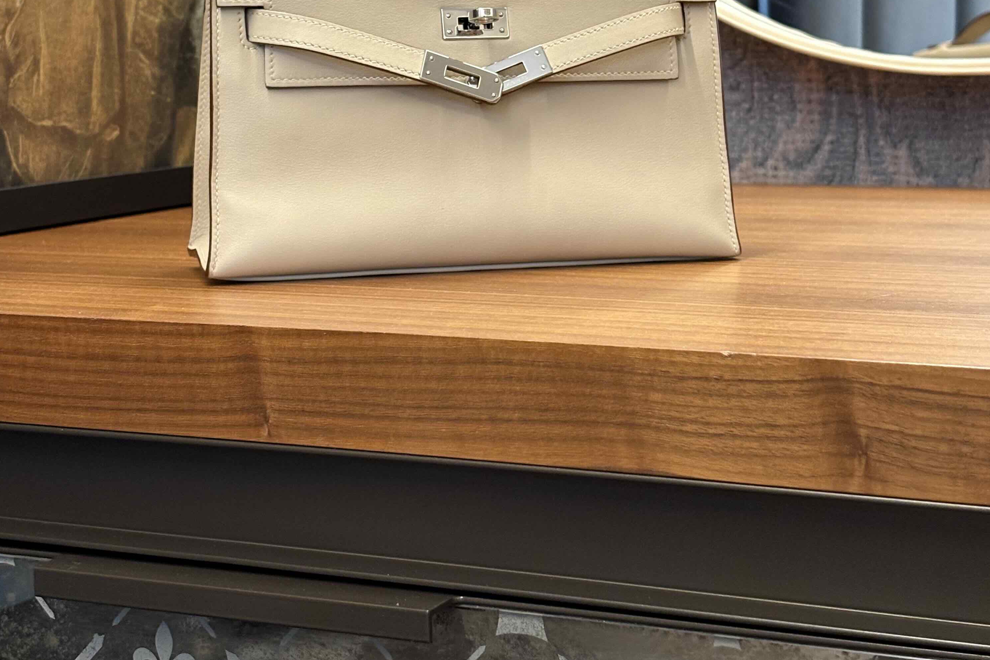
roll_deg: +1.4
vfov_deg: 18.4
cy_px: 87
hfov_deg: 27.7
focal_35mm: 73
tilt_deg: -1.1
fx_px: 2007
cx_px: 499
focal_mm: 5.96
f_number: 1.6
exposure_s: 1/33
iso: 200
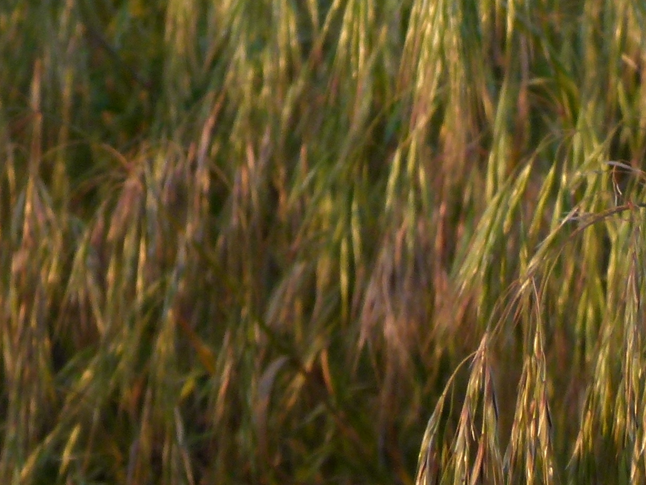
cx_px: 273
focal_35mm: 233
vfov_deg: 6.3
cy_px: -286
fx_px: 4348
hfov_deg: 8.5
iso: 100
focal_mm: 11.8
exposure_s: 1/160
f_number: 4
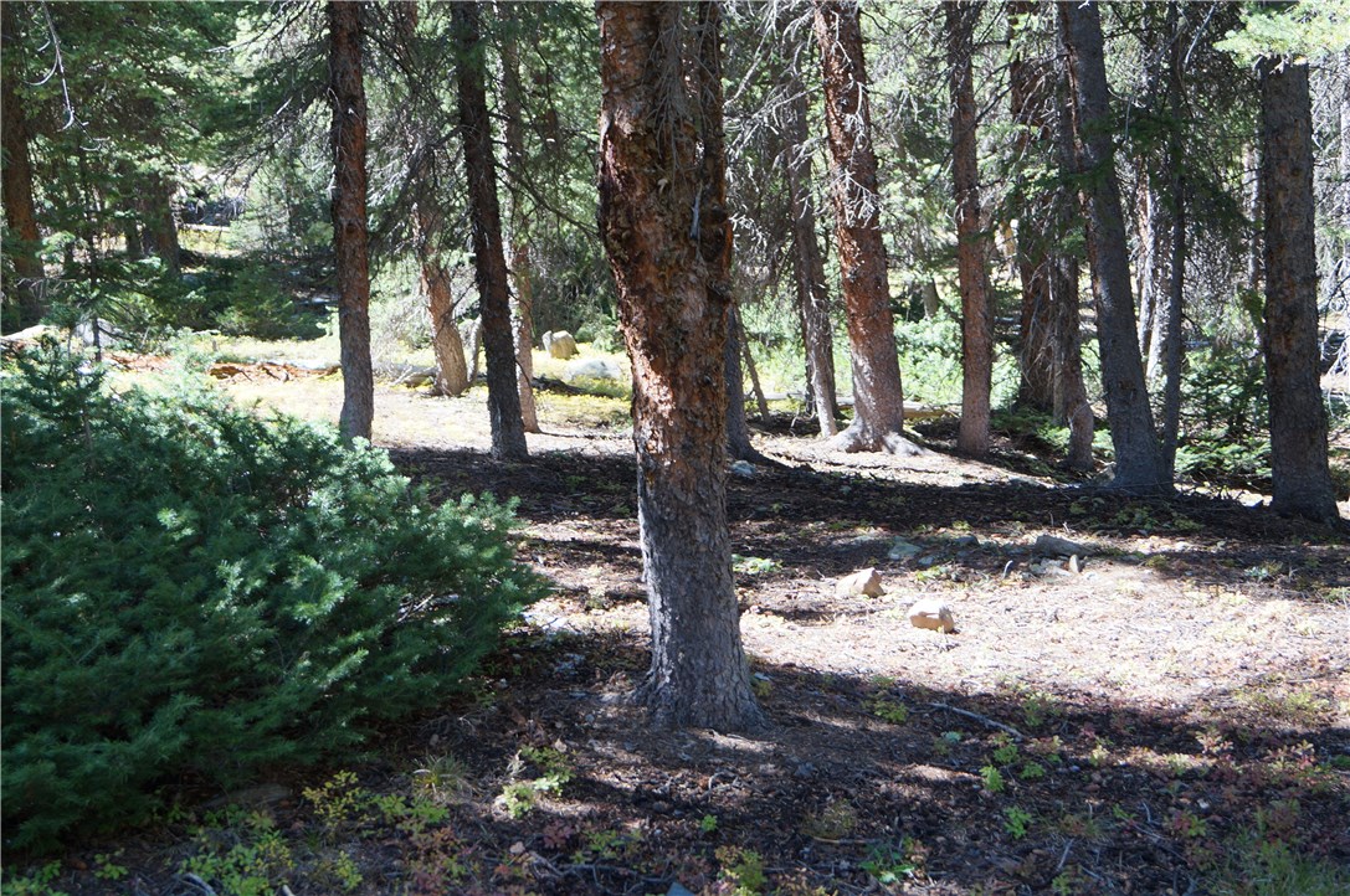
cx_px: 675
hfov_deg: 43.7
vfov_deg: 29.8
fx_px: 1685
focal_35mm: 45
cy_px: 448
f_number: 5
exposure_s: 1/80
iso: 100
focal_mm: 30
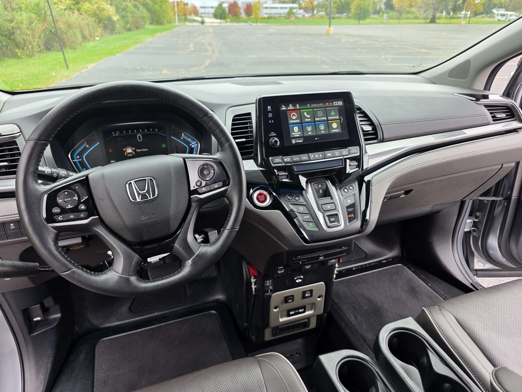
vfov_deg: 58.9
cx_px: 261
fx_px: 347
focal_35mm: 23
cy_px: 196
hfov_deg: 73.9
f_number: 1.7
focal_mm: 6.3
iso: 80
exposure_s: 1/180
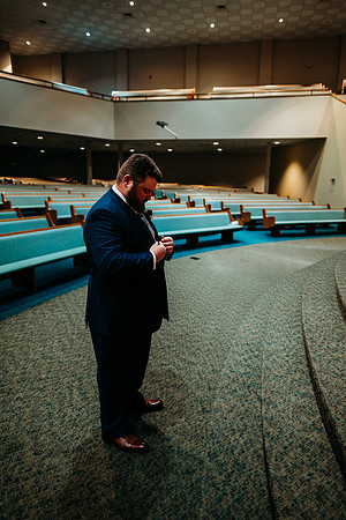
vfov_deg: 73.7
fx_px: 346
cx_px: 173
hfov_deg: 53.1
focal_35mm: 24
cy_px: 260
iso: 2500
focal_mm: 24
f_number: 1.8
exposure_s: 1/200
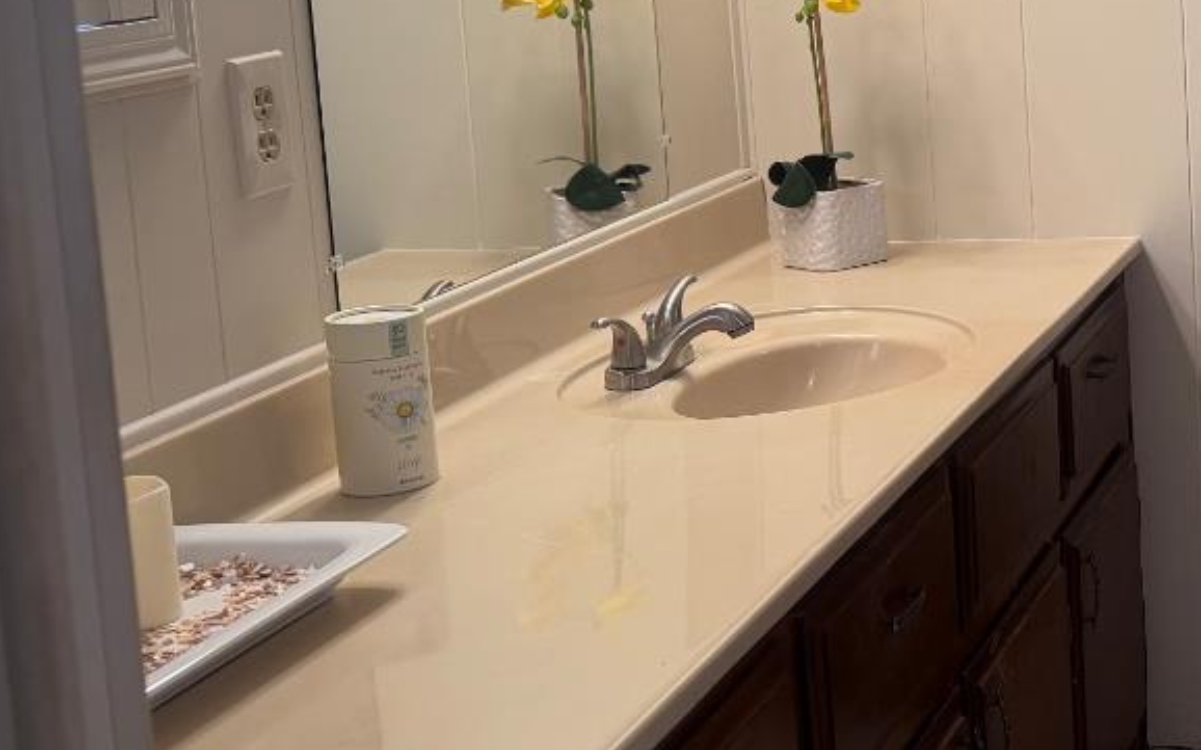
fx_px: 2160
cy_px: 124
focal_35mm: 66
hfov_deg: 27.6
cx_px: 1415
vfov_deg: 19.5
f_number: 1.78
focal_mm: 6.76
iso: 125
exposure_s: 1/170
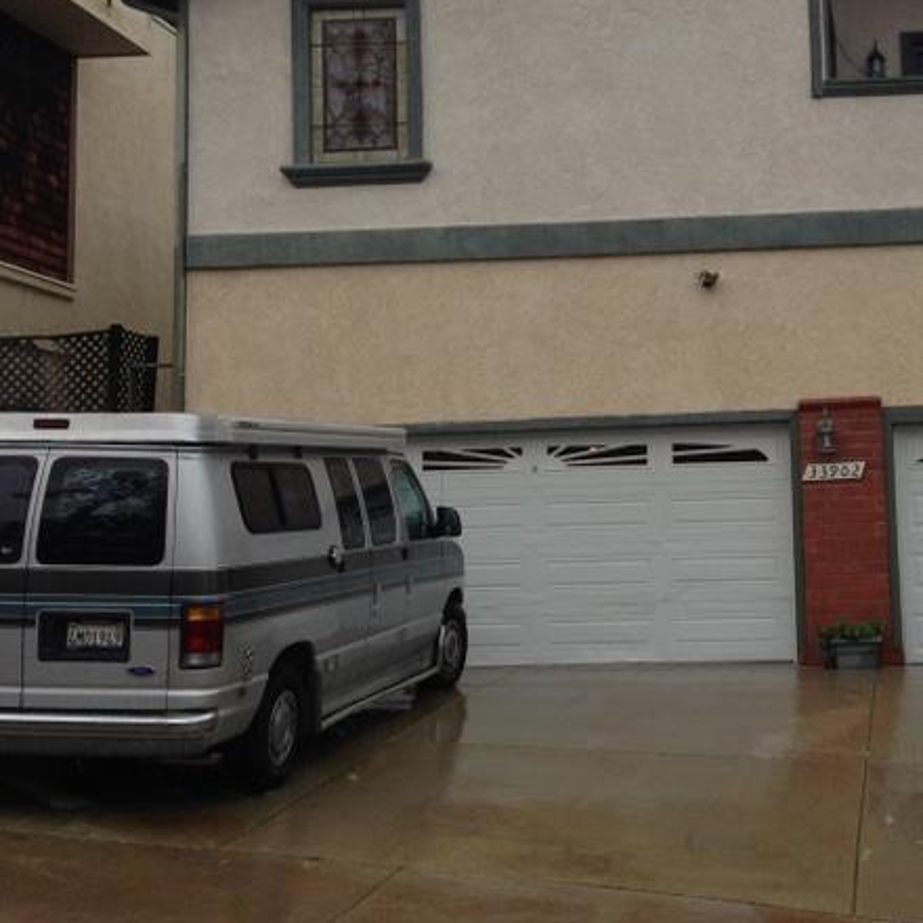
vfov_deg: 32.1
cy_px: 382
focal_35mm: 53
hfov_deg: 31.1
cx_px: 789
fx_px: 1599
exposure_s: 1/120
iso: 64
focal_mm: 4.12
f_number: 2.4
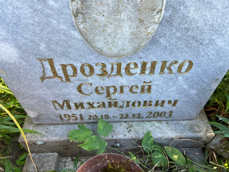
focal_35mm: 26
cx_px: 114
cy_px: 86
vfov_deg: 53.1
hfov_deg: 67.3
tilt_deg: -45.6
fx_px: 172
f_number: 1.5
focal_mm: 5.7
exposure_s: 1/121
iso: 50
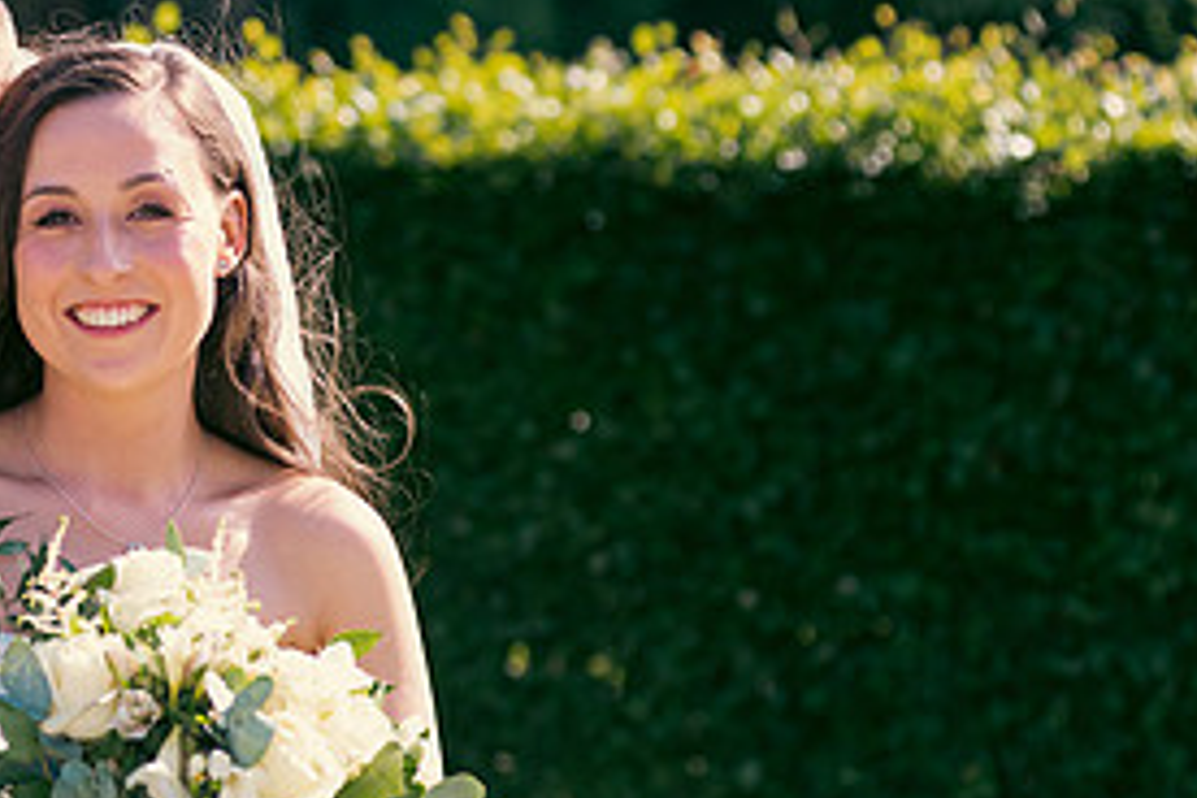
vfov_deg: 8.2
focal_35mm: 168
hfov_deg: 12.1
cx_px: 134
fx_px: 5586
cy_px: 583
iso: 200
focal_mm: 80
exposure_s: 1/640
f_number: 3.5
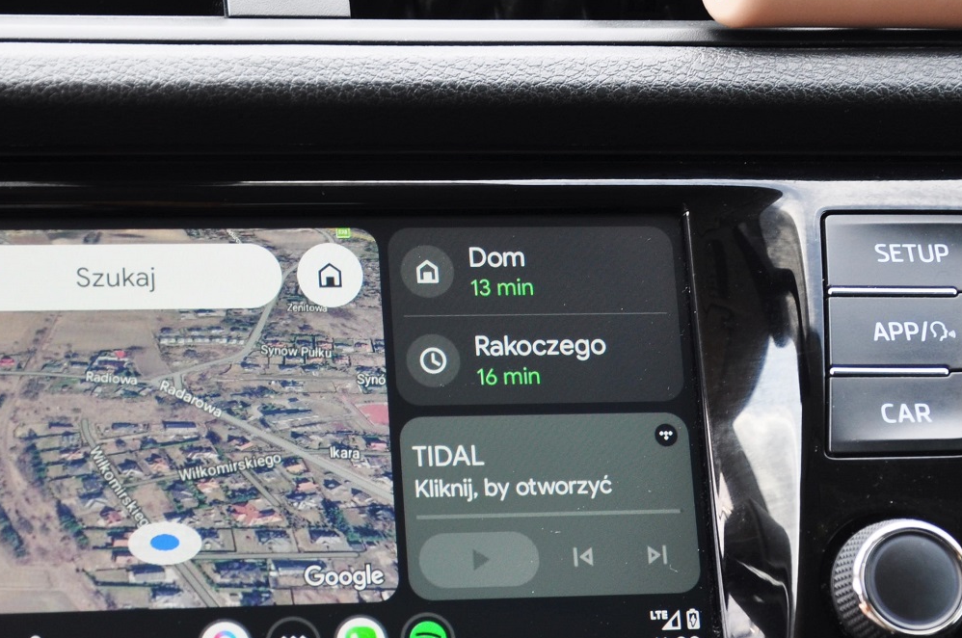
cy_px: 443
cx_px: 318
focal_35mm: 100
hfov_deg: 20.4
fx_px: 2667
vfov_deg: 13.6
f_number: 5
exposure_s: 1/100
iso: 250
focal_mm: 35
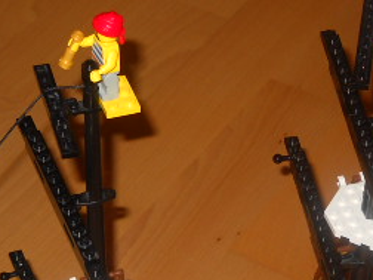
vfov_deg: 10.4
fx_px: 1530
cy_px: 273
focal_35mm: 142
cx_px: 224
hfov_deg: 13.9
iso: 64
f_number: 3.6
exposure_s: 1/30
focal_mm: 9.24
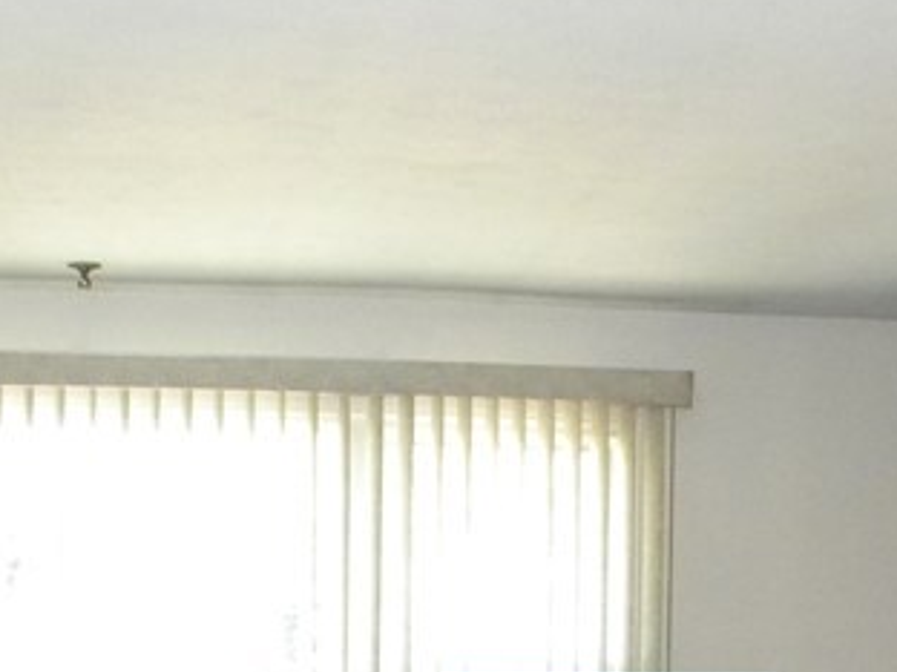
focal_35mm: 92
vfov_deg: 15.2
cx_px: 316
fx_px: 2384
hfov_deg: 21.2
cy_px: 925
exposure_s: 1/42.3
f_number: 3.5
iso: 400
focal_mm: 5
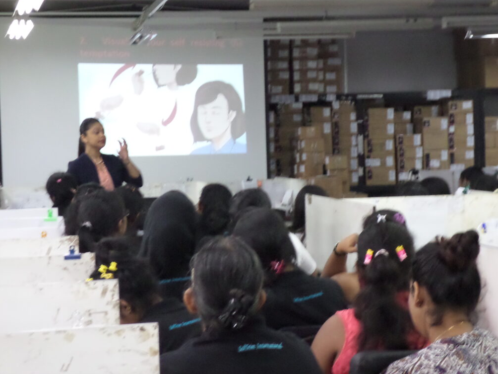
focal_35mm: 102
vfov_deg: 14.5
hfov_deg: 19.3
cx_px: 253
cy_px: 184
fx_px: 1467
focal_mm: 18
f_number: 5.2
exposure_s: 1/45
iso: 640
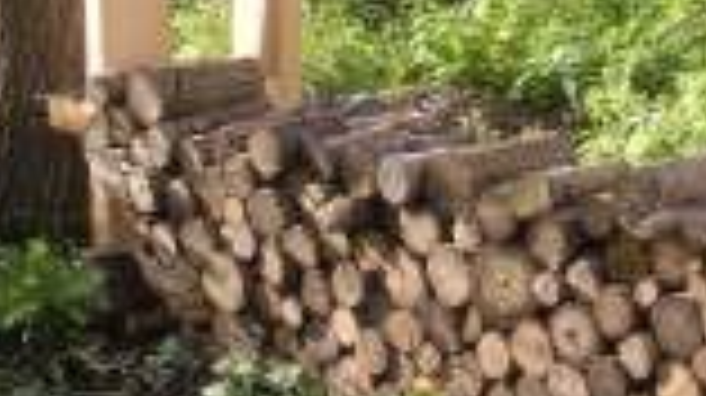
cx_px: 274
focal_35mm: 125
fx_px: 2338
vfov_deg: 9.5
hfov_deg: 17.2
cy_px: -110
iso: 64
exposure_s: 1/132
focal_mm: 6.3
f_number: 3.5
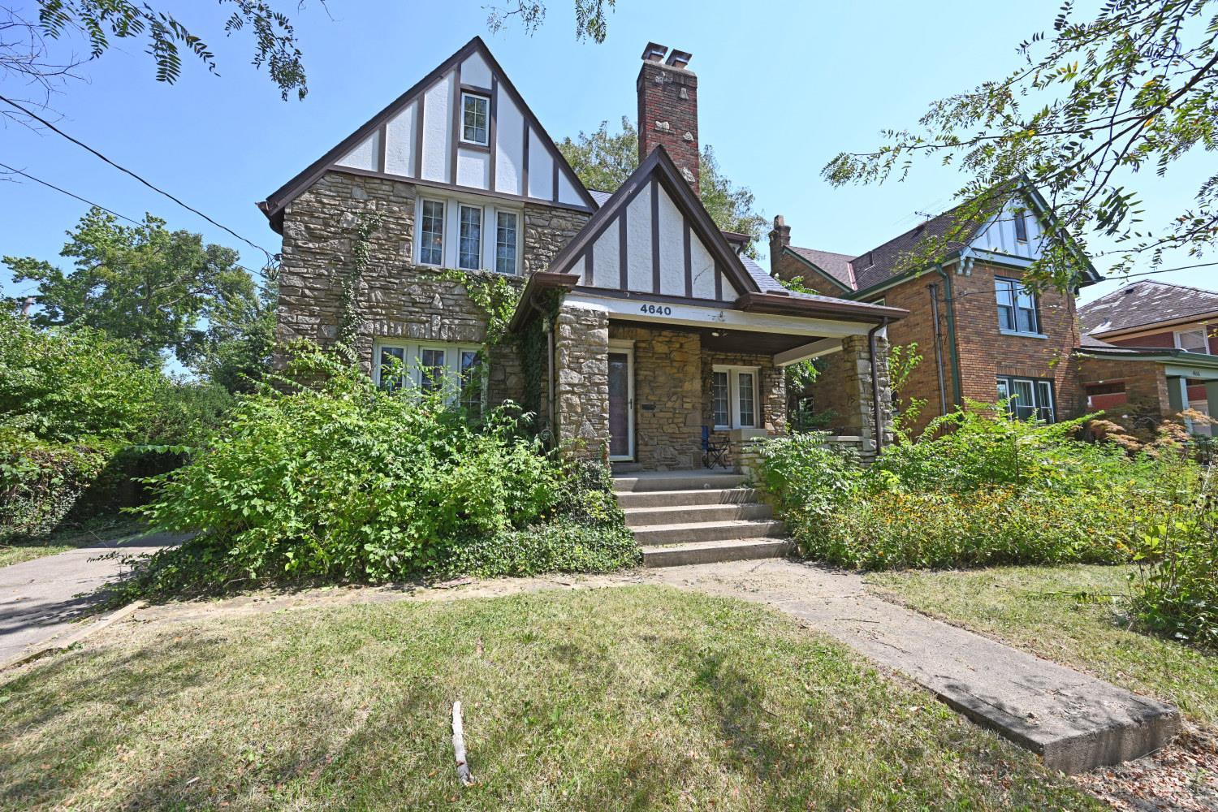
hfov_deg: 104.3
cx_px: 609
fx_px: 474
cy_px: 406
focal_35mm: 14
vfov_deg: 81.2
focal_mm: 14
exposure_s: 1/200
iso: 100
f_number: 7.1
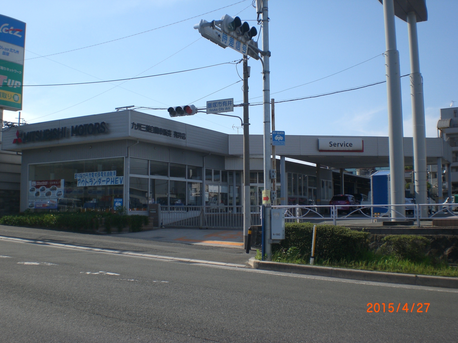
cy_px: 172
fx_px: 503
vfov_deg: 37.7
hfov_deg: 49.0
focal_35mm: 38
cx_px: 229
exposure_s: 1/500
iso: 50
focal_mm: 6.3
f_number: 4.4
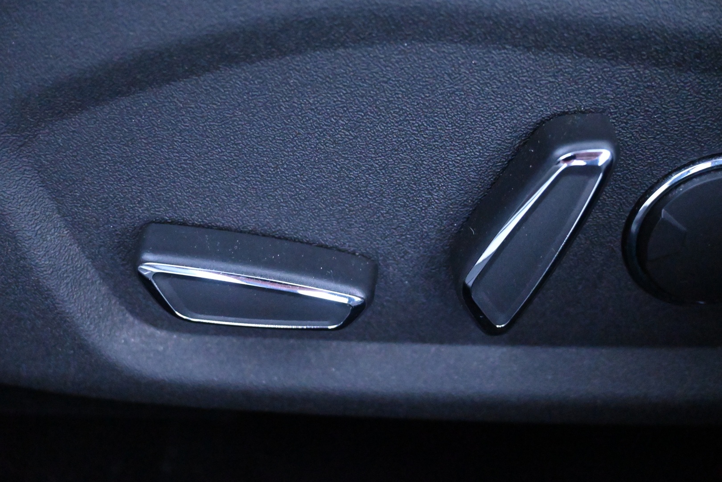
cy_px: 241
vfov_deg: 34.2
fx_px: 782
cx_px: 361
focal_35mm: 39
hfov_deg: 49.6
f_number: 4.5
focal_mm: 26
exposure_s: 1/40
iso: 14400
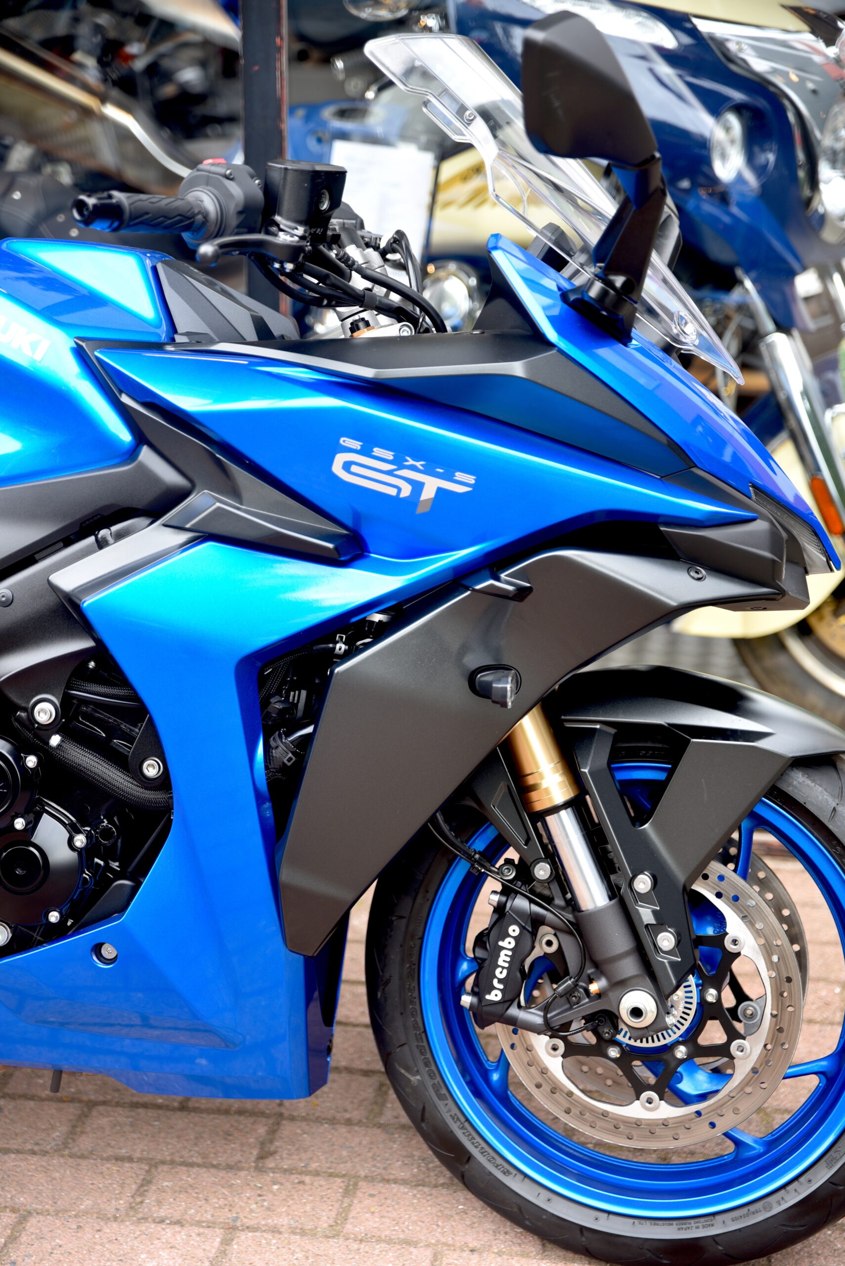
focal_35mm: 70
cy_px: 633
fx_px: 2462
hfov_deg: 19.5
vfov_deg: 28.8
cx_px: 422
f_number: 2.8
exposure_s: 1/60
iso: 100
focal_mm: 70
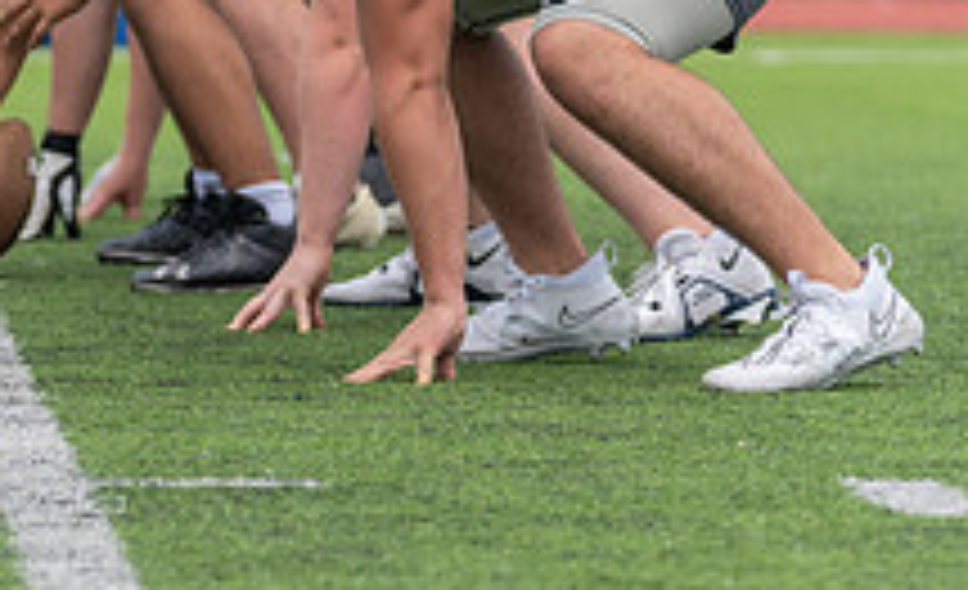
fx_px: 10348
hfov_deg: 5.3
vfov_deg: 3.3
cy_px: 28
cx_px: -157
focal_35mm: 395
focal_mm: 119
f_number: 3.5
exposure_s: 1/1250
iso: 160
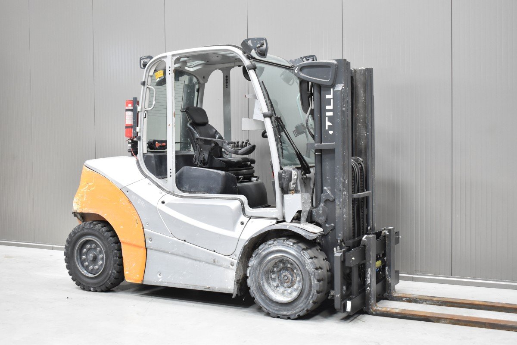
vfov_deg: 29.9
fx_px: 646
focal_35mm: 45
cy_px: 172
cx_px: 258
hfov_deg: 43.6
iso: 1250
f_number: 5
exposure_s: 1/20
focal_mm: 30
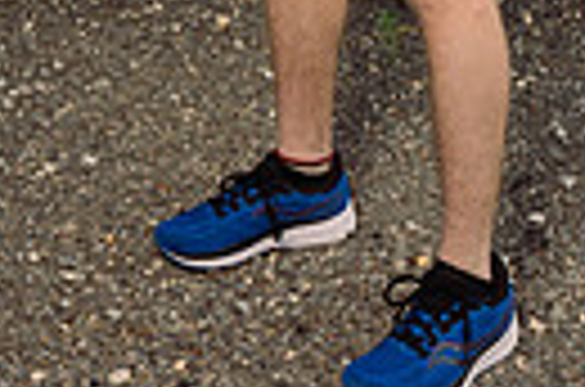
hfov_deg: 16.4
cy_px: -495
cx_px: 310
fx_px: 2026
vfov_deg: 9.8
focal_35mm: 125
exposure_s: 1/250
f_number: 7.1
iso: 50
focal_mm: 36
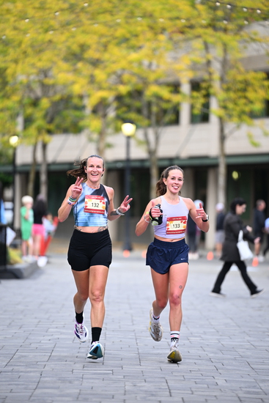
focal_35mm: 200
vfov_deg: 10.3
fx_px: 2240
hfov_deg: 6.9
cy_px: 202
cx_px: 134
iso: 1000
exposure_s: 1/1600
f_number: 2.8
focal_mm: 200
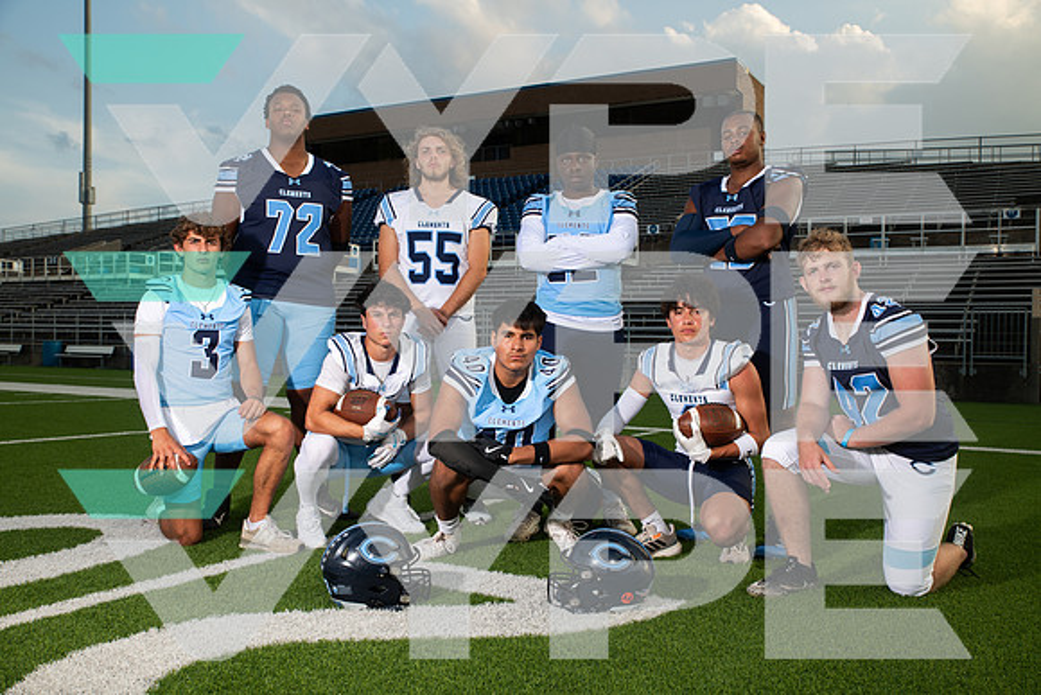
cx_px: 520
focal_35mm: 34
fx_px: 983
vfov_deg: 38.9
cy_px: 348
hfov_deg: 55.8
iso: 160
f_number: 7.1
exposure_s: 1/320
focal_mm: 34
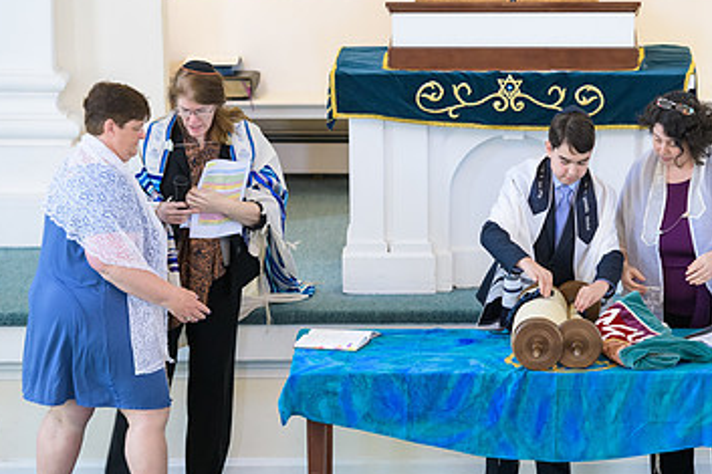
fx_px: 4388
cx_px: 522
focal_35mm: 222
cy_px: 231
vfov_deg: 6.2
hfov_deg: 9.3
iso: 1250
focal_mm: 135
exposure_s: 1/125
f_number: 3.2
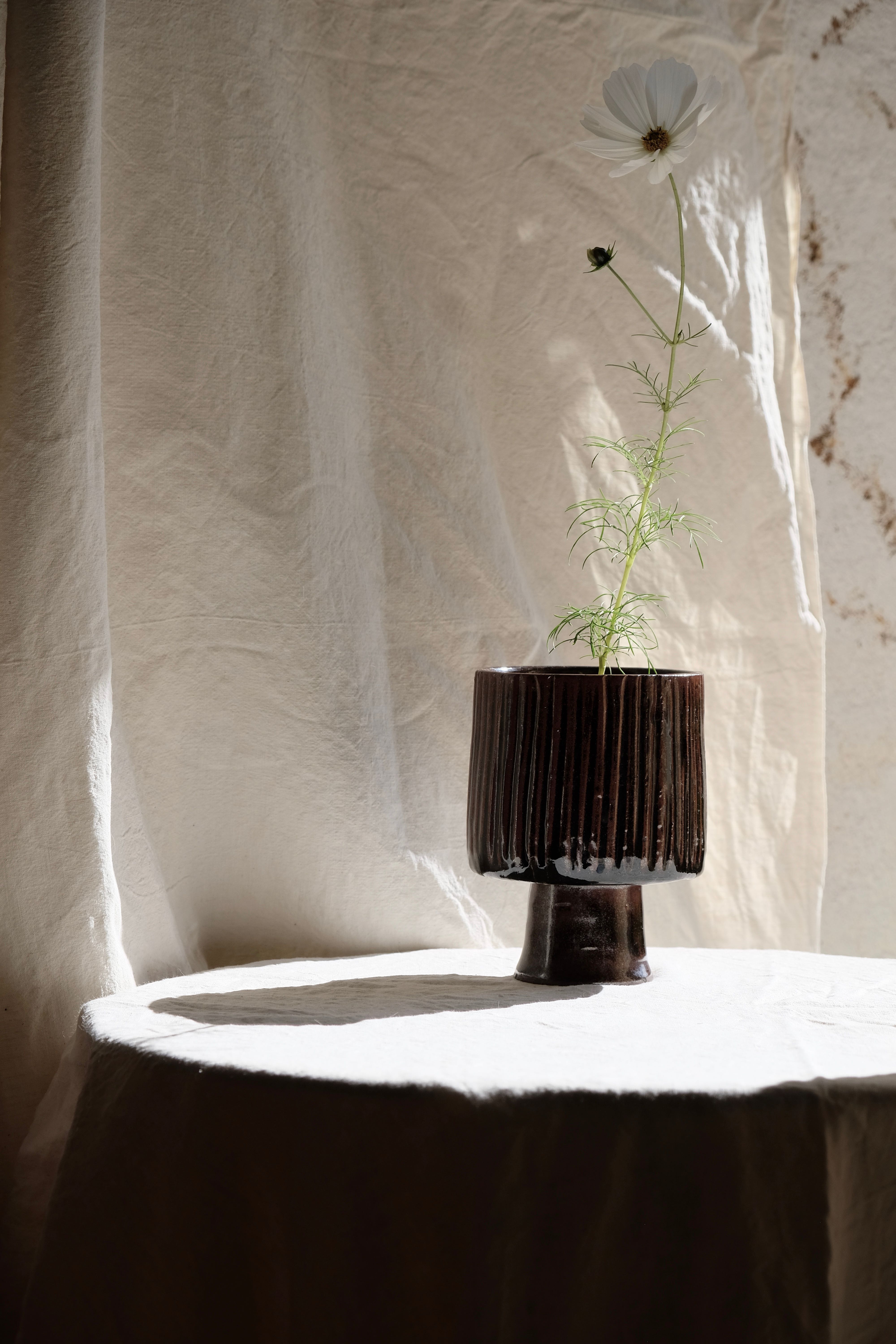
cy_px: 672
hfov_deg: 16.5
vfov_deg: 24.5
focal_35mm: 83
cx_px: 448
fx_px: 3098
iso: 400
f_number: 5.6
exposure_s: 1/1000
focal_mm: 55
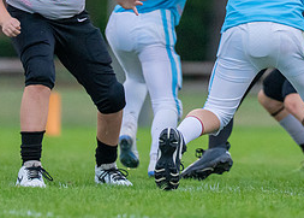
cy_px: -52
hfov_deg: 2.3
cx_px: 280
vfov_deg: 1.7
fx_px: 7498
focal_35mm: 868
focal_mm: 200
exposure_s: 1/1250
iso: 1600
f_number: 2.8
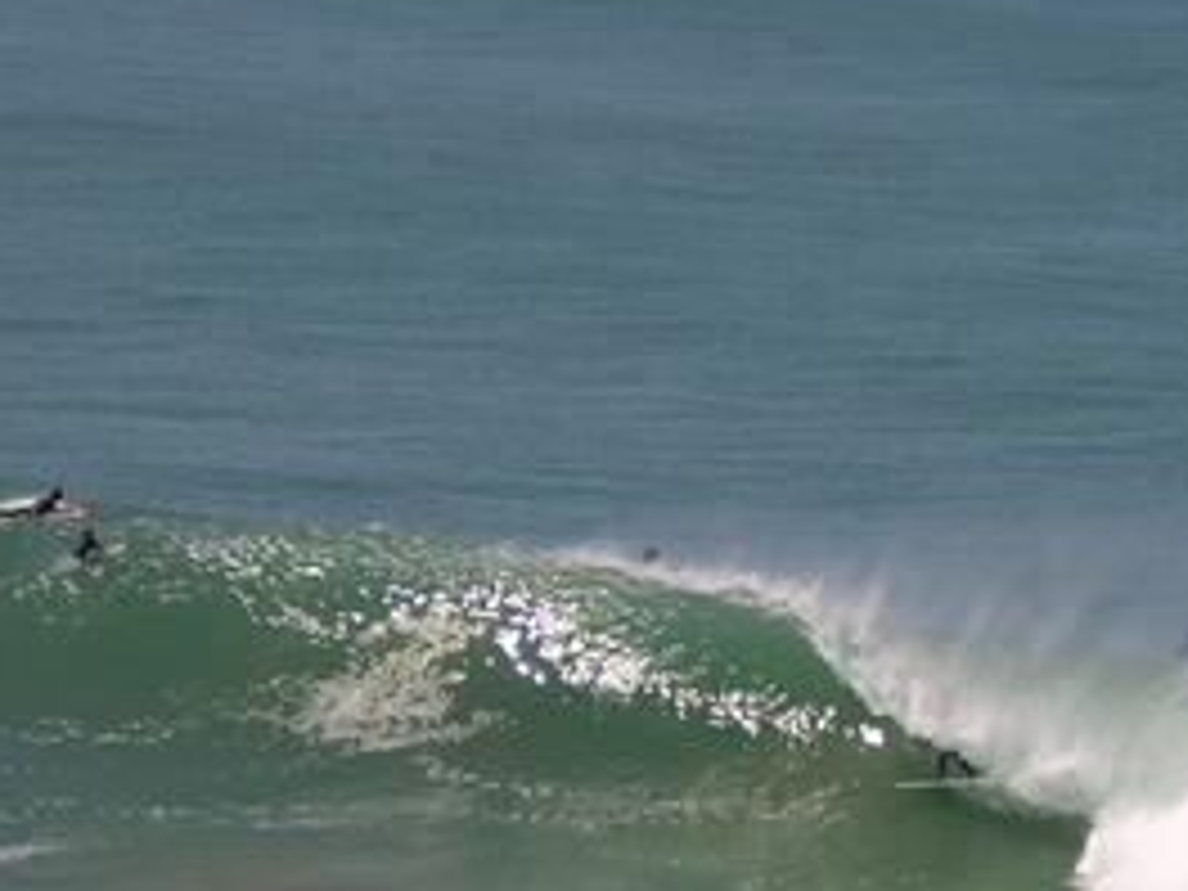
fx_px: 7722
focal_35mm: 225
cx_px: 835
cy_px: 742
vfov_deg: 6.6
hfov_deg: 8.8
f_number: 4.7
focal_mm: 14.1
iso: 100
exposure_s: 1/794
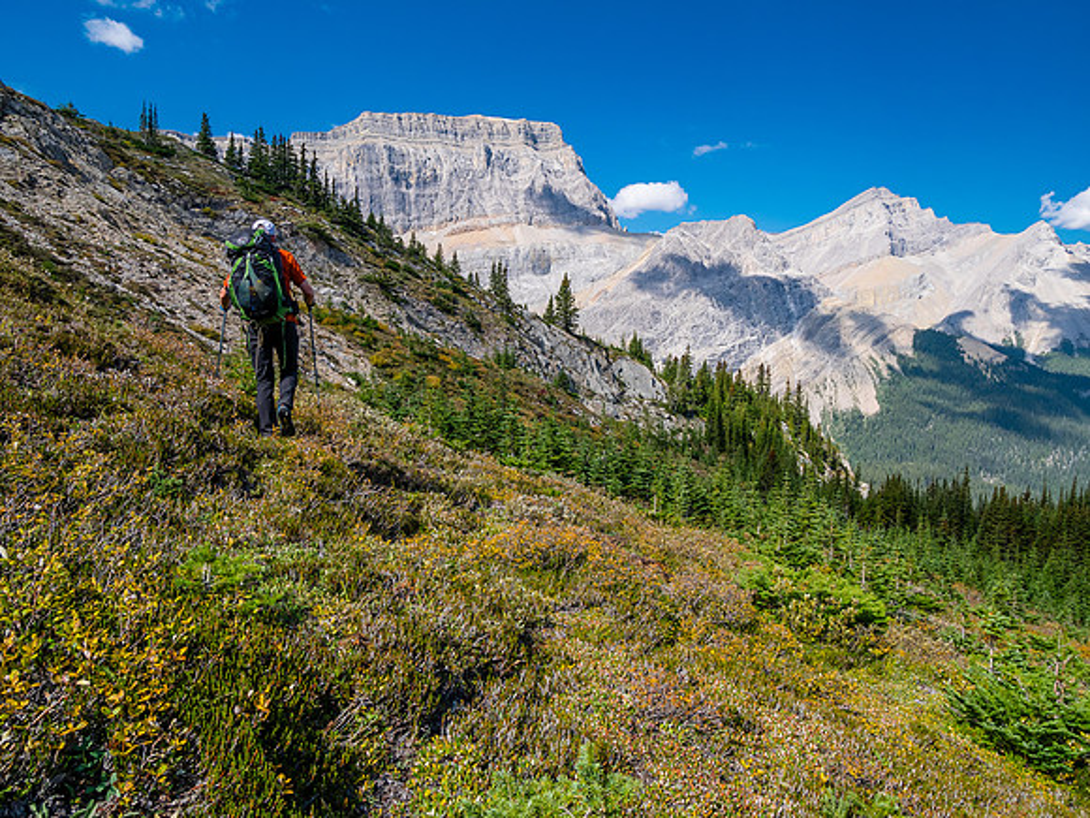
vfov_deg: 56.8
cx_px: 545
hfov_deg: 71.6
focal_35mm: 24
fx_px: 756
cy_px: 409
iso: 200
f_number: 8
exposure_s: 1/125
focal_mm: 12
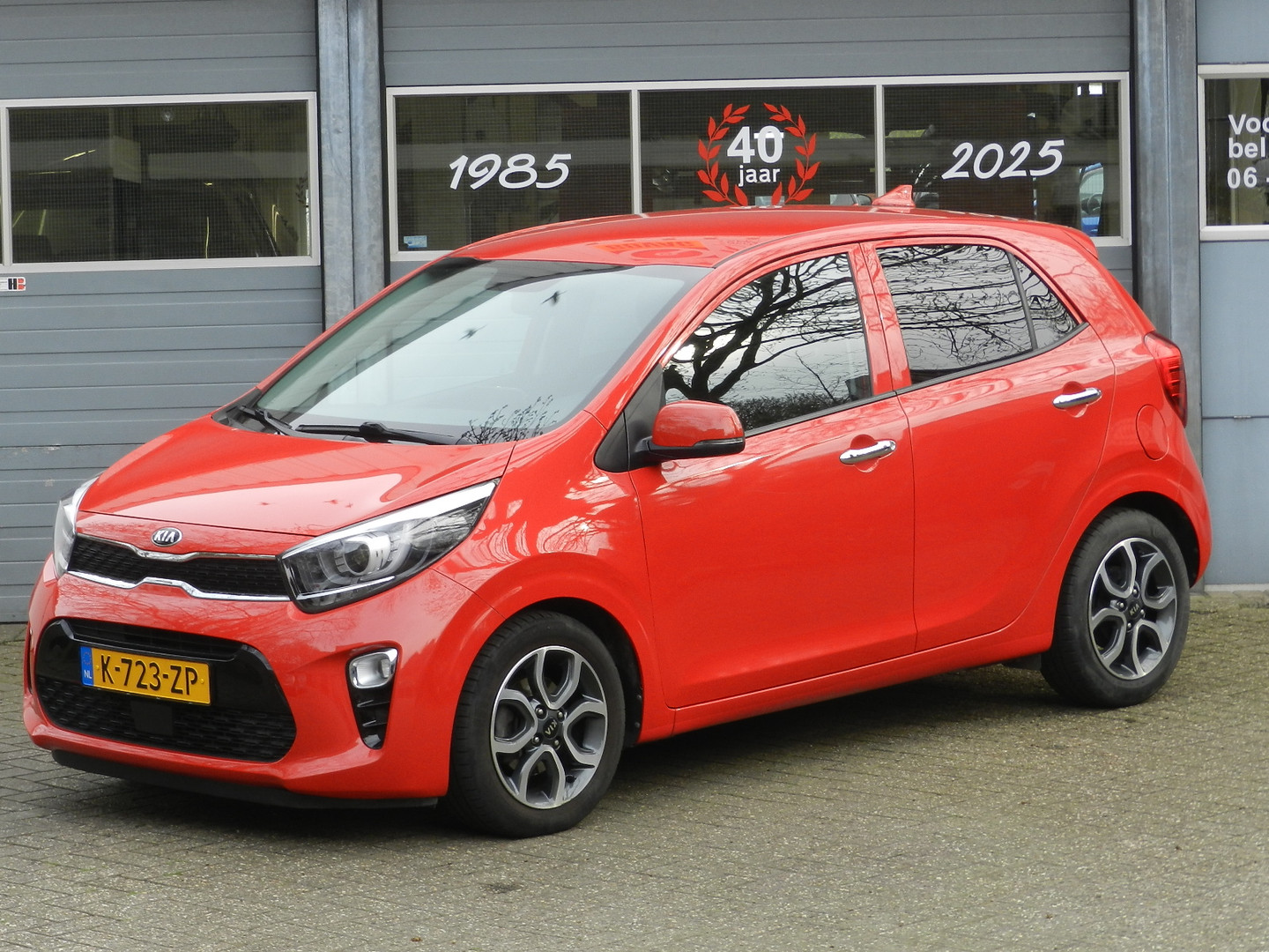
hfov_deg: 17.1
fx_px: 4216
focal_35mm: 115
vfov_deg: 12.9
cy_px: 476
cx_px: 634
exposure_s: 1/125
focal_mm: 20.5
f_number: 4.8
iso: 160
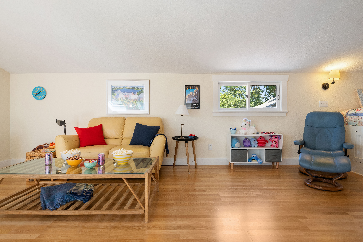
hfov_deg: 84.0
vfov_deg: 61.9
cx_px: 182
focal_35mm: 20
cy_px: 121
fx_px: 202
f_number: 5.6
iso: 400
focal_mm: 20
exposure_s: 1/30
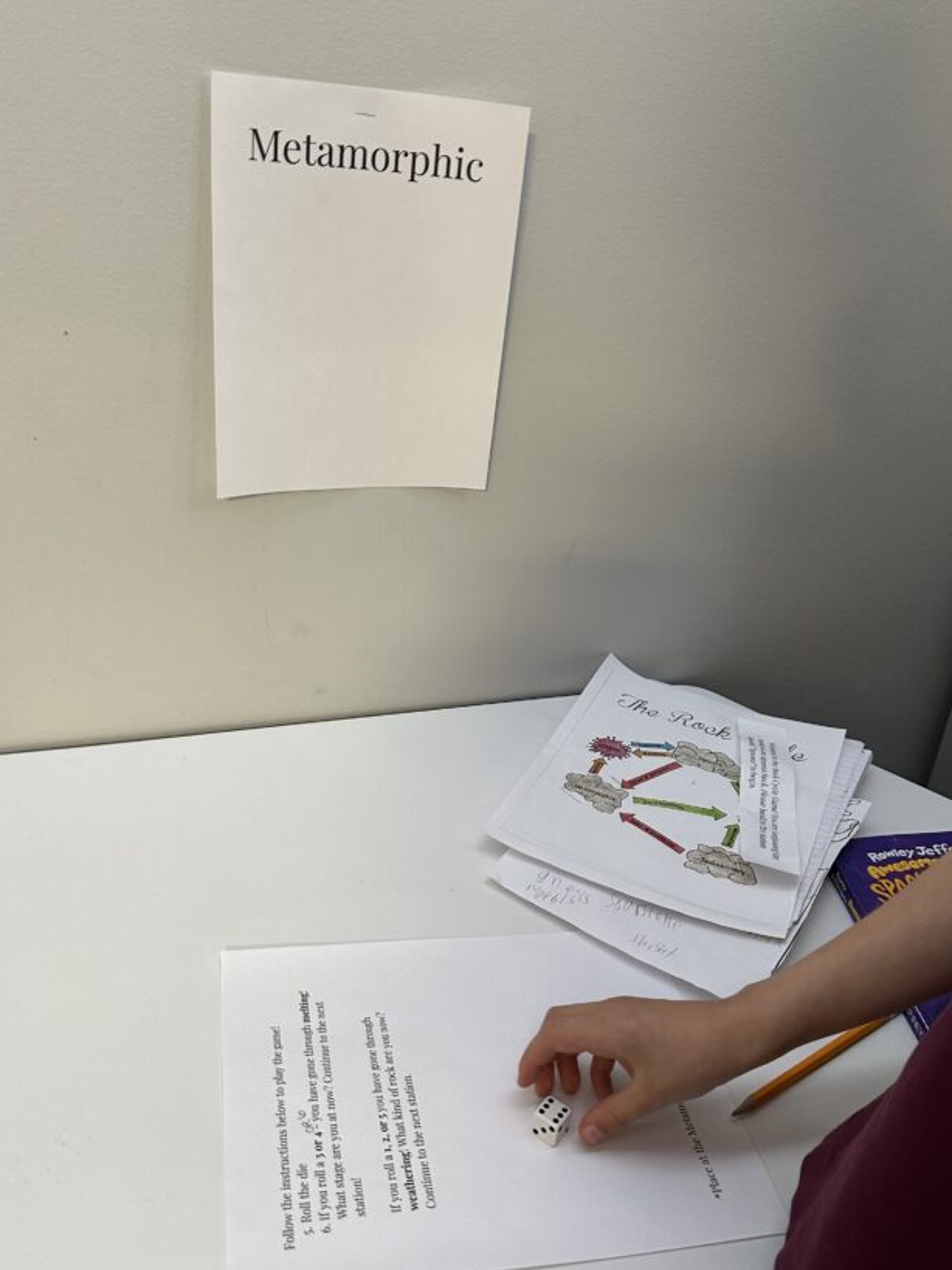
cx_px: 462
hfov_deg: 46.8
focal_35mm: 30
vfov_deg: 59.9
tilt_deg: -23.8
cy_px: 582
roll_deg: -5.7
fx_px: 1100
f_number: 1.78
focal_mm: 6.86
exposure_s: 1/60
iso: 160
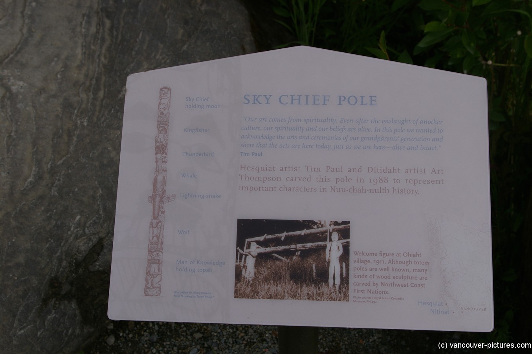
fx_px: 731
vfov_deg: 27.2
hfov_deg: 40.0
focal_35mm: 50
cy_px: 177
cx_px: 266
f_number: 9.5
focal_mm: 33
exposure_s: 1/500
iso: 200
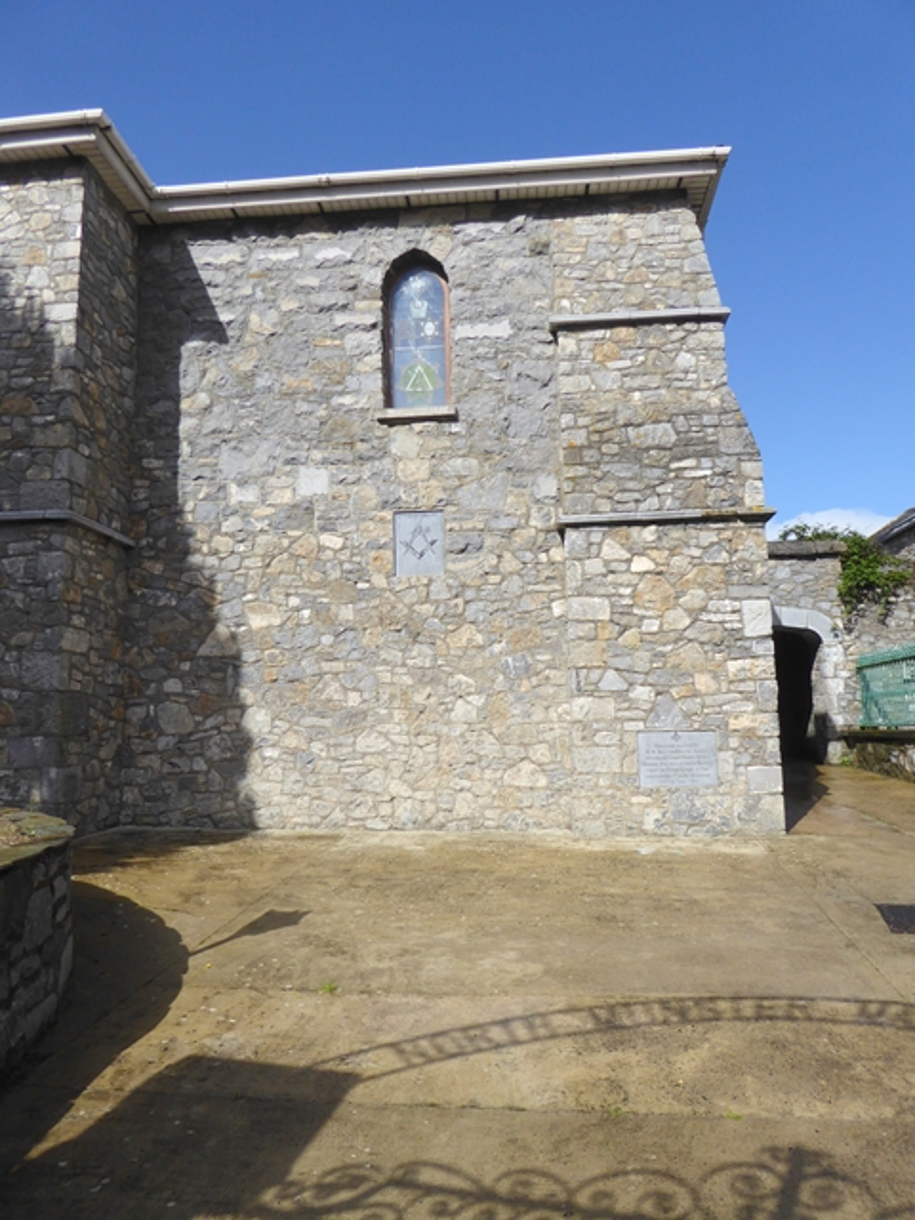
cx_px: 458
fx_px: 881
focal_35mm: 25
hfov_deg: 54.9
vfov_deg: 69.4
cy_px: 610
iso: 100
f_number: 3.3
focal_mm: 4.3
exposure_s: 1/1300
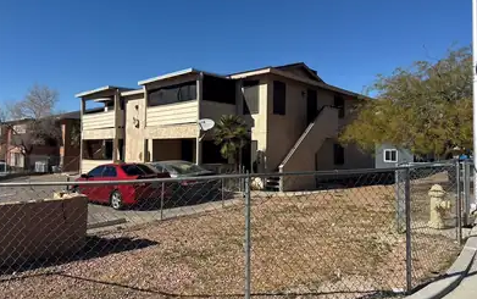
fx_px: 338
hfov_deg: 70.4
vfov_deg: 47.6
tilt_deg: +2.2
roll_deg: -1.4
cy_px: 137
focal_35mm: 26
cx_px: 235
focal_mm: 6.76
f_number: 1.78
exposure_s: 1/5814
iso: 80
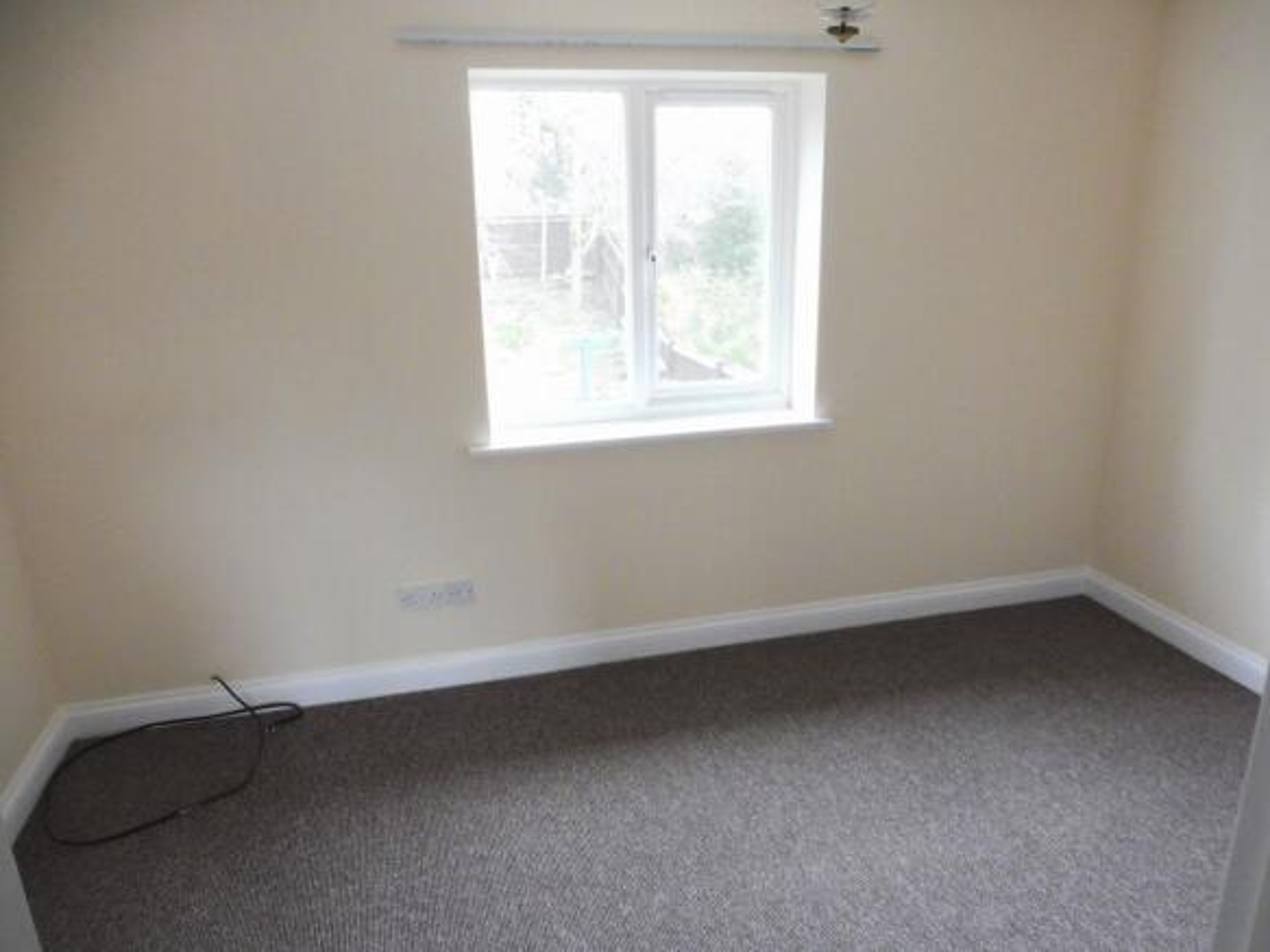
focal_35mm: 24
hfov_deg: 71.6
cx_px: 635
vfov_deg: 56.8
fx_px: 880
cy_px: 476
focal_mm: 4.3
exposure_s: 1/60
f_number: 3.3
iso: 320
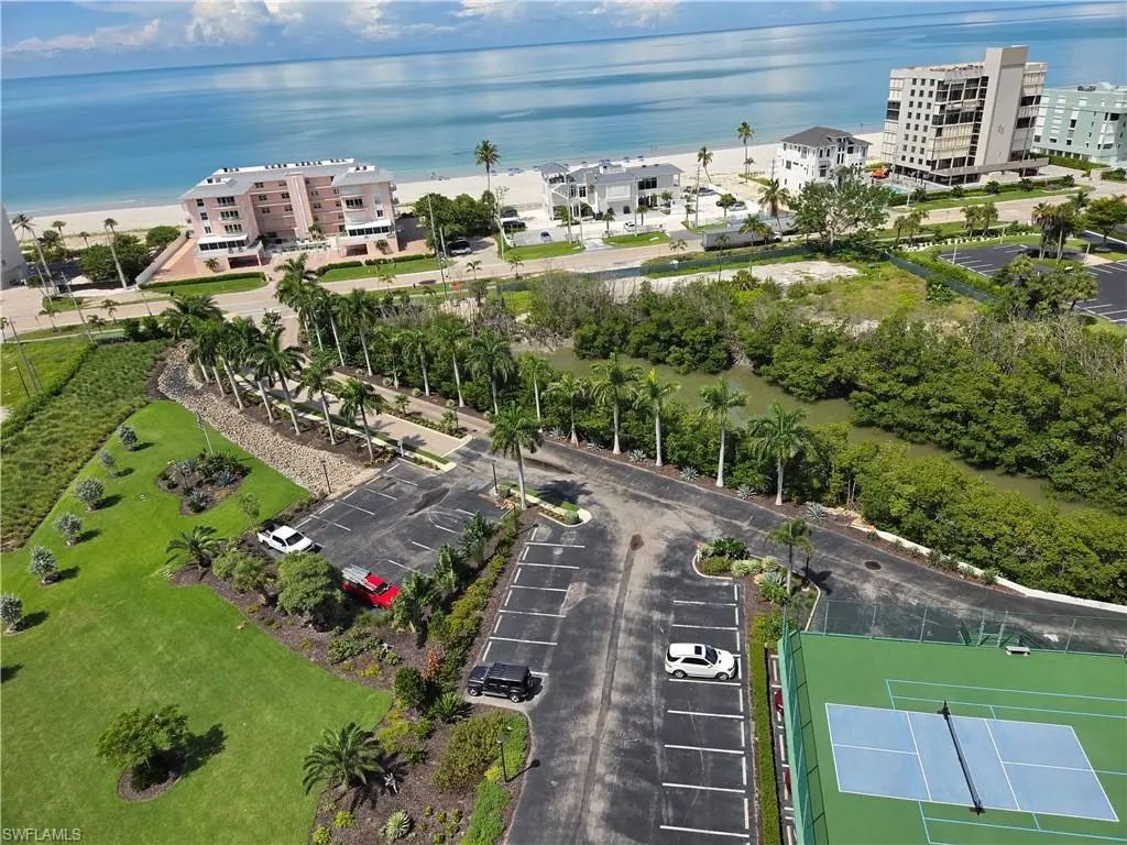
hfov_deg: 73.9
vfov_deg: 58.9
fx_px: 749
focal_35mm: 23
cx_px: 564
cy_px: 422
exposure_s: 1/5127
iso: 80
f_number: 1.8
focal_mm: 5.4
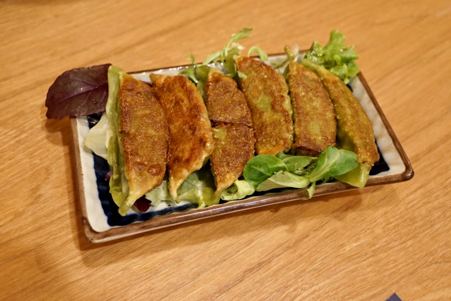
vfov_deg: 31.9
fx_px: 526
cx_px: 226
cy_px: 150
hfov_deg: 46.4
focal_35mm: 42
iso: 2500
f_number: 4
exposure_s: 1/60
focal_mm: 28
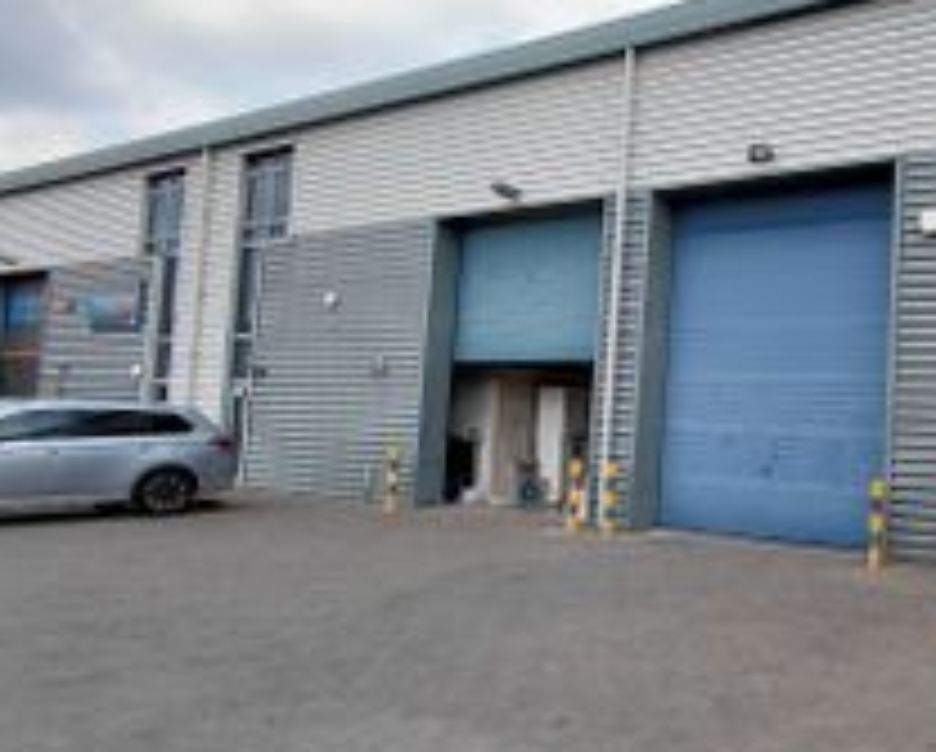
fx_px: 832
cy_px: 410
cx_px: 886
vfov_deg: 48.5
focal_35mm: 30
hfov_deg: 50.2
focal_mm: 1.64
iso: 40
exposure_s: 1/1329
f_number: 2.2
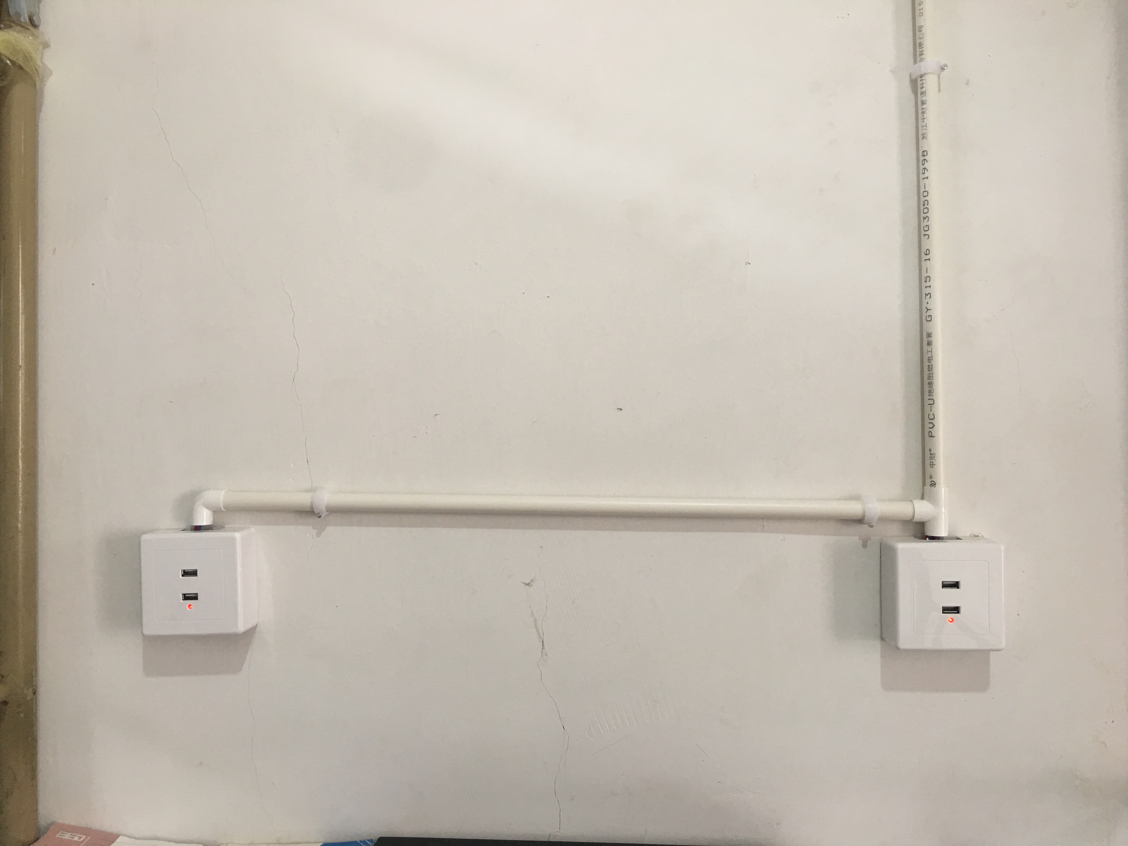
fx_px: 945
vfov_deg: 48.2
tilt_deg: +0.8
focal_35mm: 29
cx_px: 564
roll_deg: -1.0
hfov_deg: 61.7
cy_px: 423
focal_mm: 4.15
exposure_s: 1/17
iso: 32
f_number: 2.2
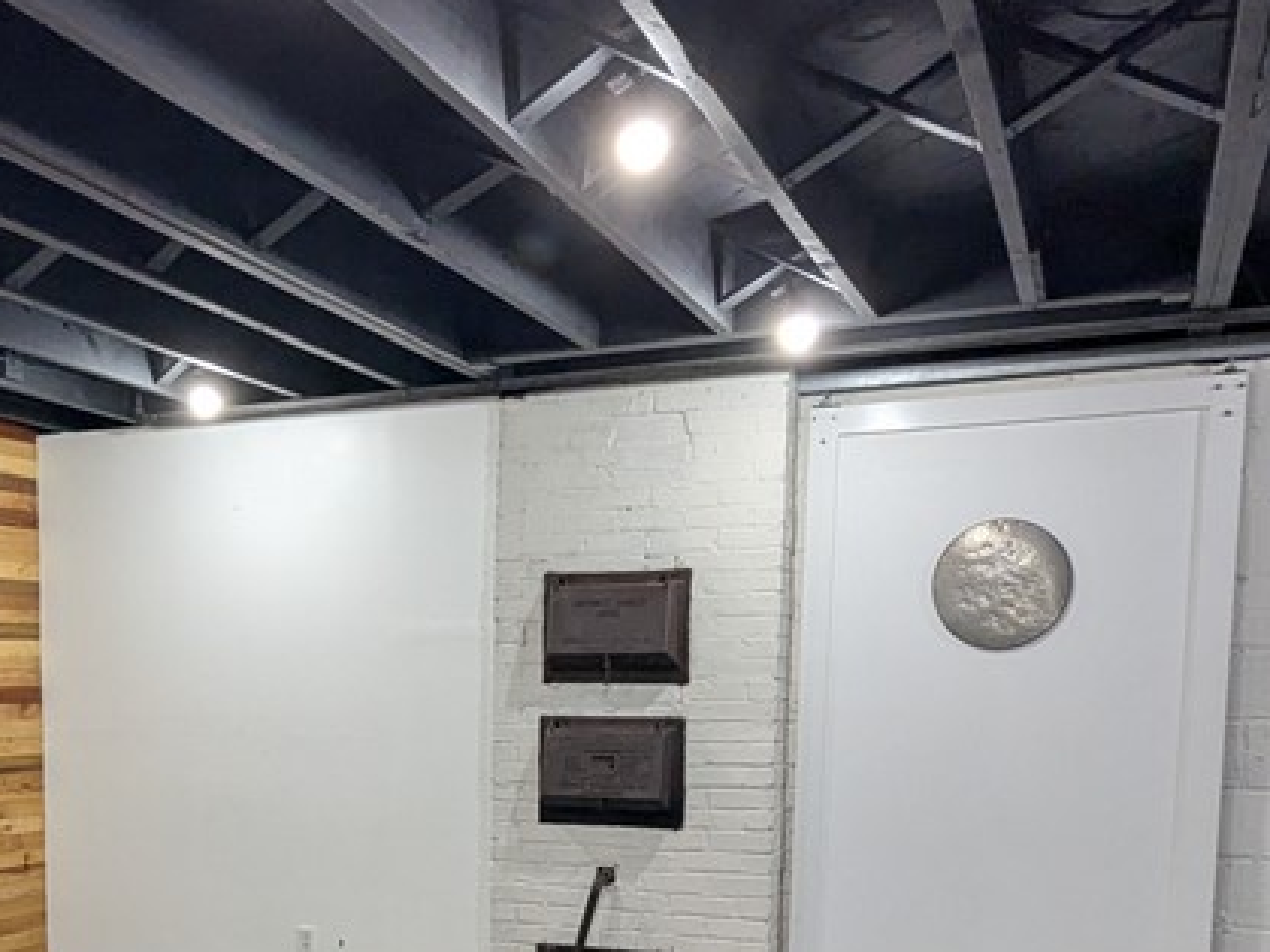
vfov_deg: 34.8
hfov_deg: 46.7
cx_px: 378
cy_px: 846
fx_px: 1431
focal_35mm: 39
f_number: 2.2
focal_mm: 2.35
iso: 584
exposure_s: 1/120
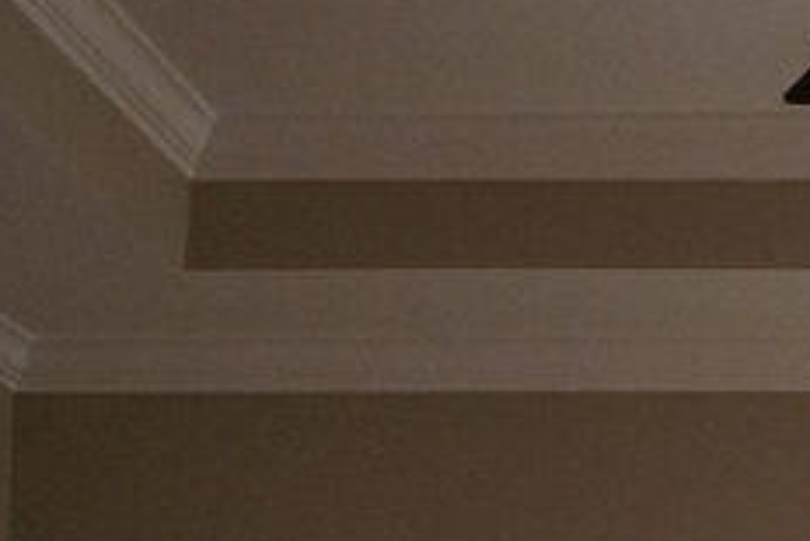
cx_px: 1054
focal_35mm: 108
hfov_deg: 17.7
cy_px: 944
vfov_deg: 11.8
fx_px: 2431
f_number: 2.8
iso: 3200
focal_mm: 24
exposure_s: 1/200
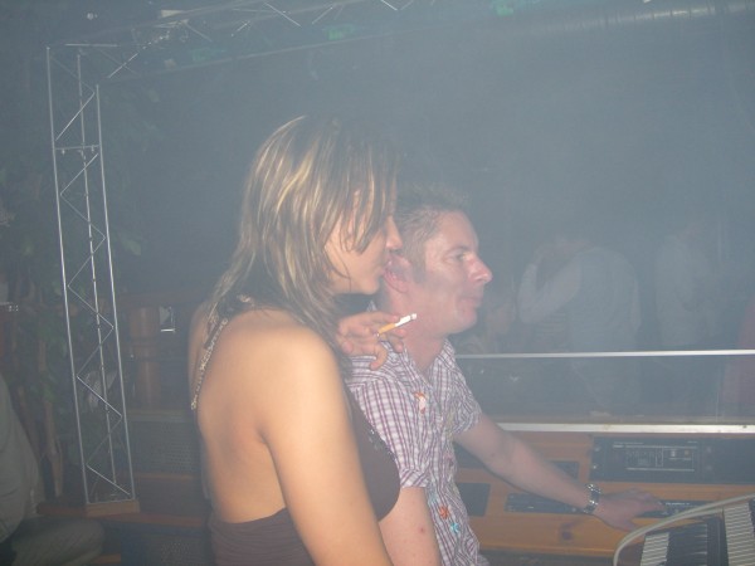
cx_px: 378
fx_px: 829
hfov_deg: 49.0
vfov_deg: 37.7
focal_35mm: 38
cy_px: 283
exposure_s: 1/60
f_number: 2.8
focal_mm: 7.9
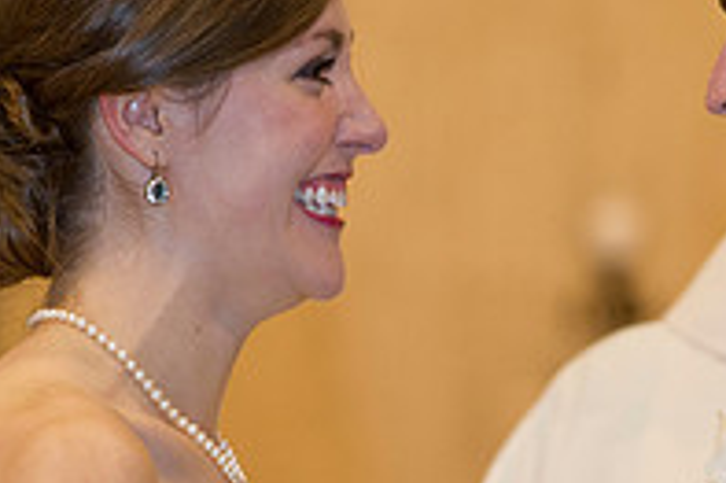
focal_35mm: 514
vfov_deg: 2.7
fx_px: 10357
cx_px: 505
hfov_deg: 4.0
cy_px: 442
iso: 1250
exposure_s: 1/60
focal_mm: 175
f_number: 3.5
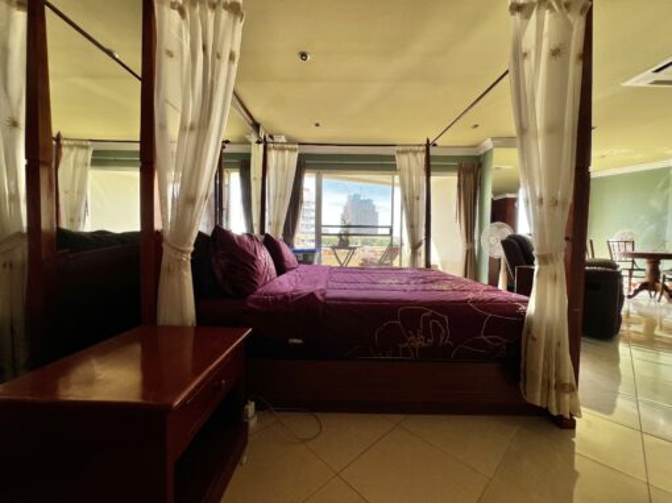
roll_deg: -1.3
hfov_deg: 106.2
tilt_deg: -2.9
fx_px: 252
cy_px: 252
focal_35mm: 13
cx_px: 336
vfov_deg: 89.9
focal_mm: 1.57
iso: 32
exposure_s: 1/137
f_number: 1.8
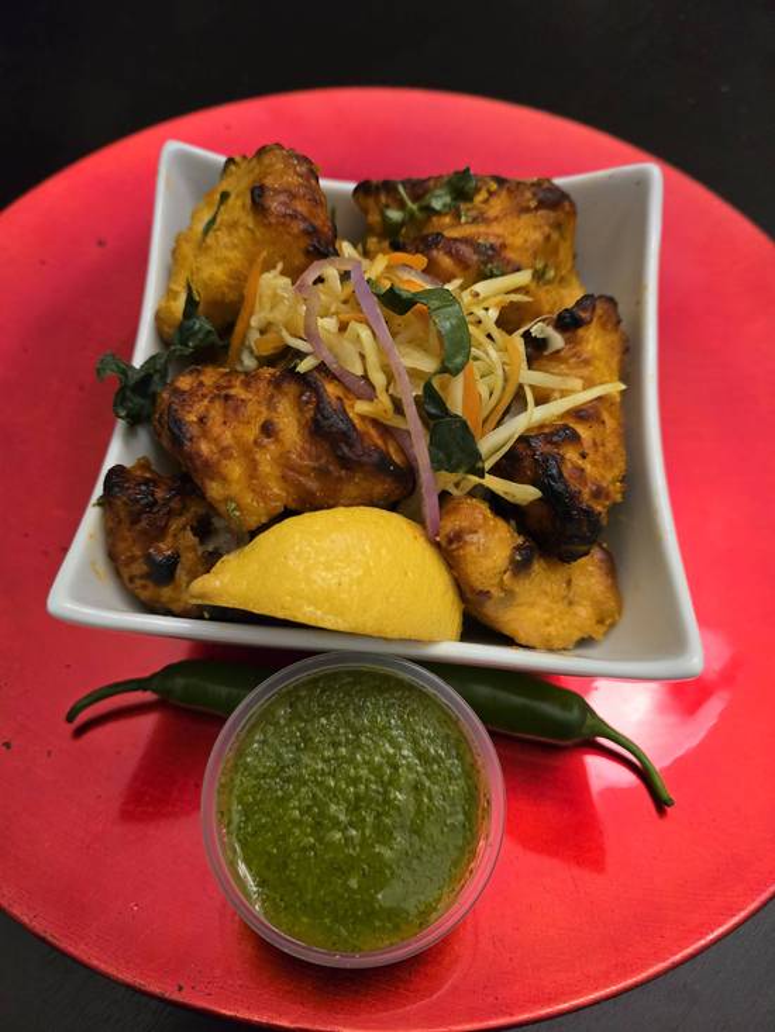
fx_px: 686
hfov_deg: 58.9
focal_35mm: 23
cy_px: 516
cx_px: 388
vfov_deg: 73.9
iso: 640
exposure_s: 1/120
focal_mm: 6.3
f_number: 1.7
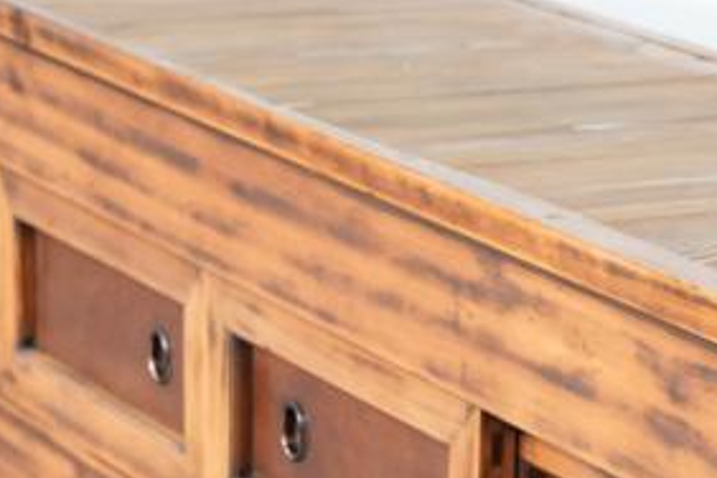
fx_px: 3525
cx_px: 496
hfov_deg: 11.6
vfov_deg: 7.5
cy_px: 873
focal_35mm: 177
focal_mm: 46
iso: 1250
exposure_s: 1/50
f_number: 4
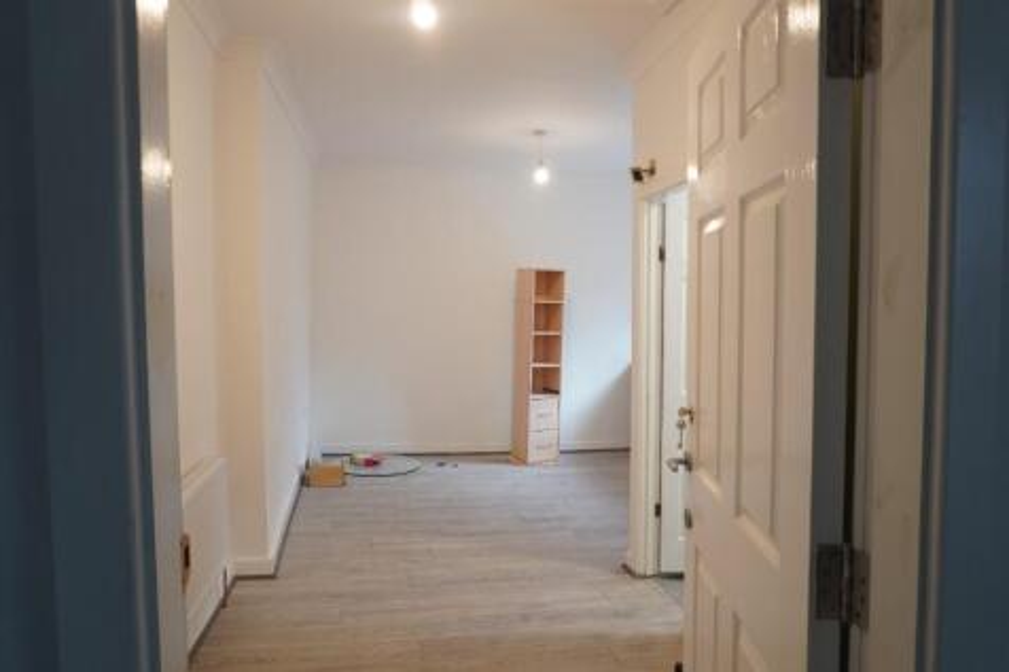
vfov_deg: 53.1
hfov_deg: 73.8
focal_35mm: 24
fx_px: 672
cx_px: 504
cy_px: 336
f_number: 7.1
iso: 160
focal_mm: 16
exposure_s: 1/6
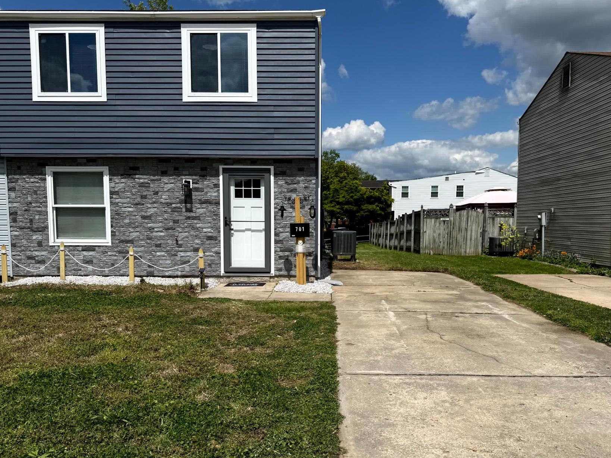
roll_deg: -0.3
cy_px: 273
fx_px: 529
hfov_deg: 59.9
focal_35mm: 30
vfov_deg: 46.5
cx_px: 322
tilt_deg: -6.1
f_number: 1.78
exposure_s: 1/14286
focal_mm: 6.76
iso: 80
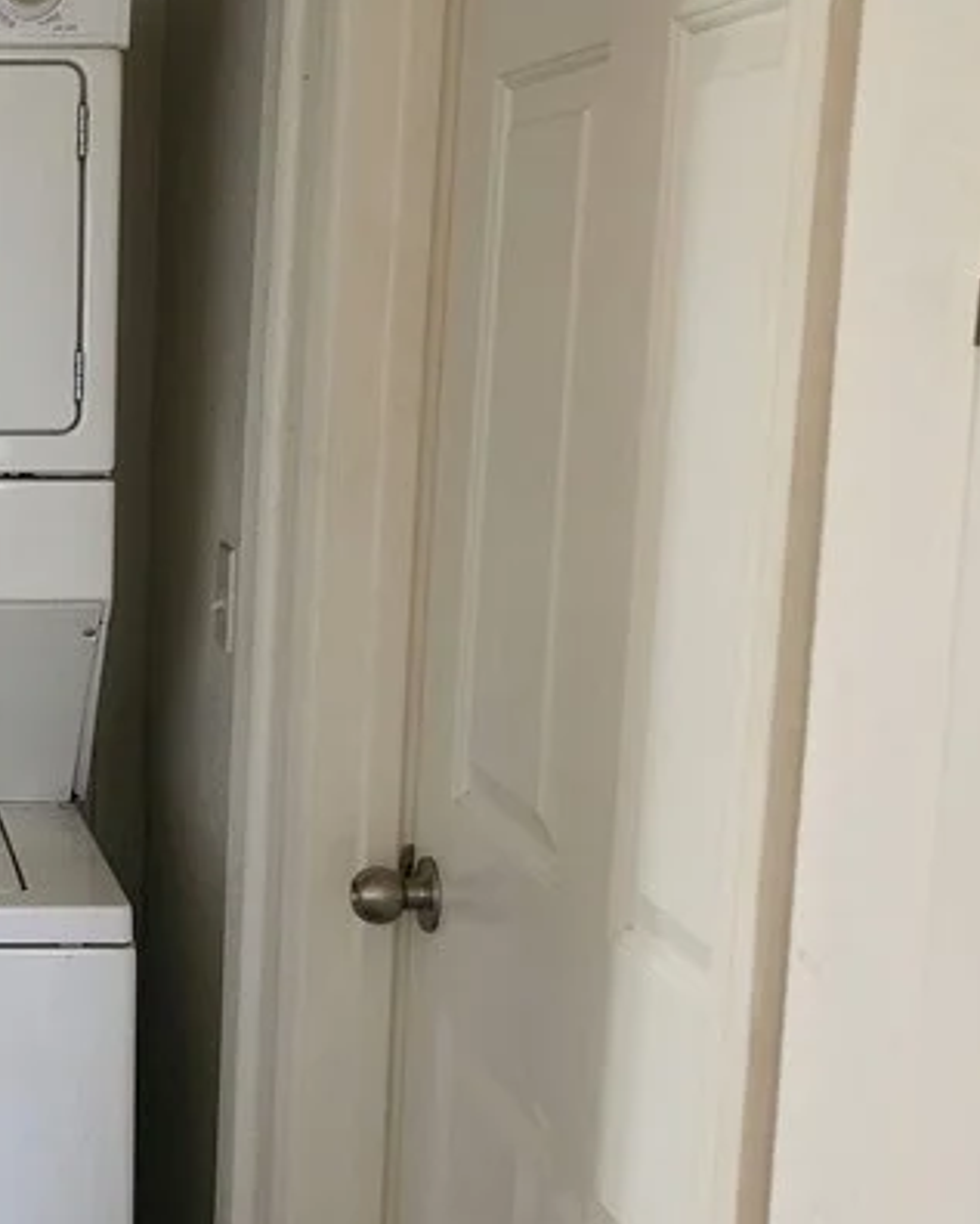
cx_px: -74
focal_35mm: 58
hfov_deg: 24.6
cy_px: 609
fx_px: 2102
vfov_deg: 32.5
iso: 640
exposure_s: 1/40
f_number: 1.8
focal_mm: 6.4
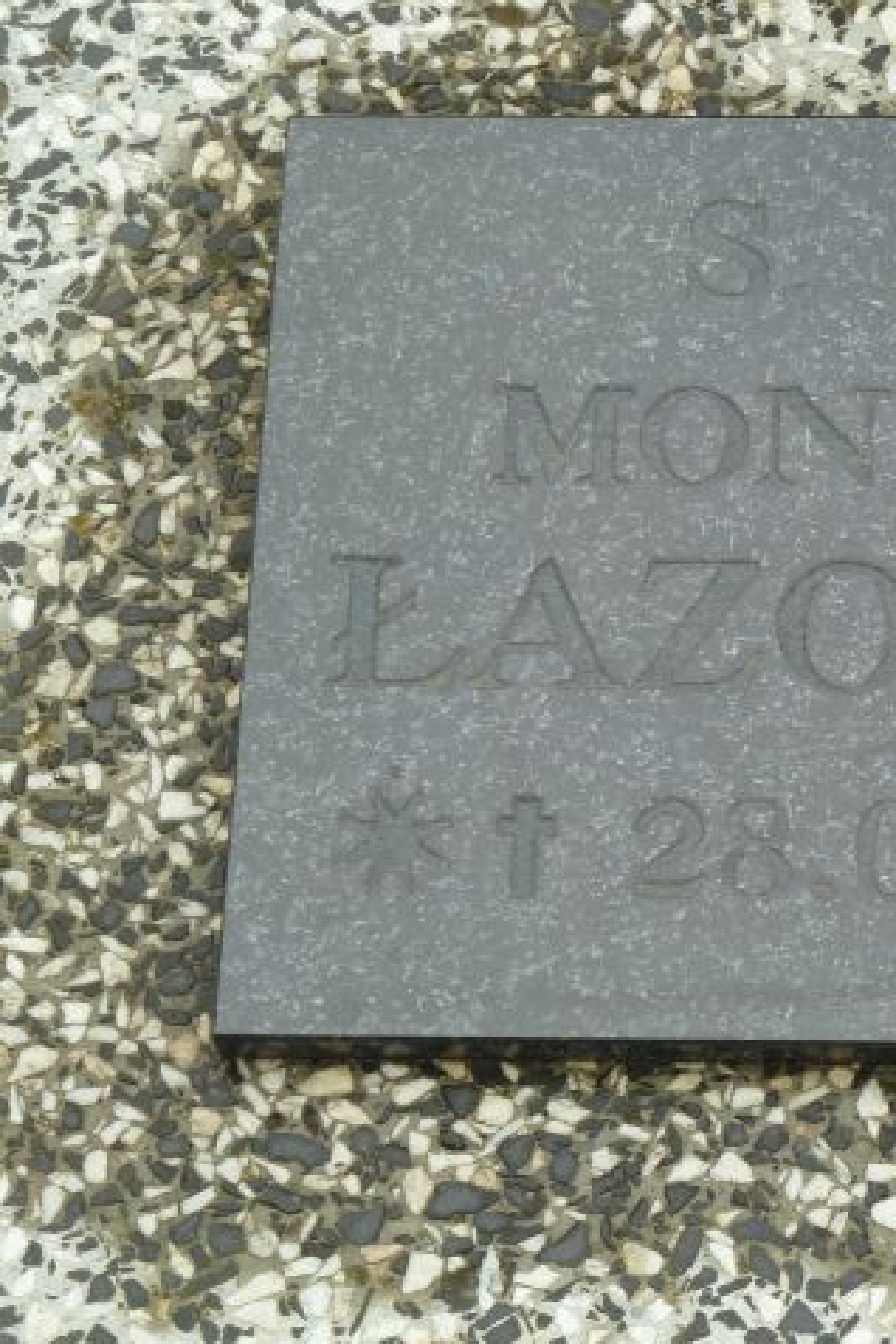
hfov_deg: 10.2
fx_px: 5002
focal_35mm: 134
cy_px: 673
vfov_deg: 15.3
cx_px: 789
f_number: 4.3
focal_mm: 15.8
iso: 80
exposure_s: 1/100
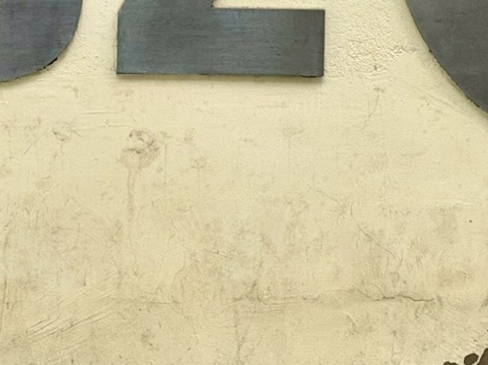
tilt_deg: -3.1
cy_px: -114
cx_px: 87
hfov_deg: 11.7
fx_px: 2367
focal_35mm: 168
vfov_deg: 8.7
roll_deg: -0.4
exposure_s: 1/496
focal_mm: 6.76
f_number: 1.78
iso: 80
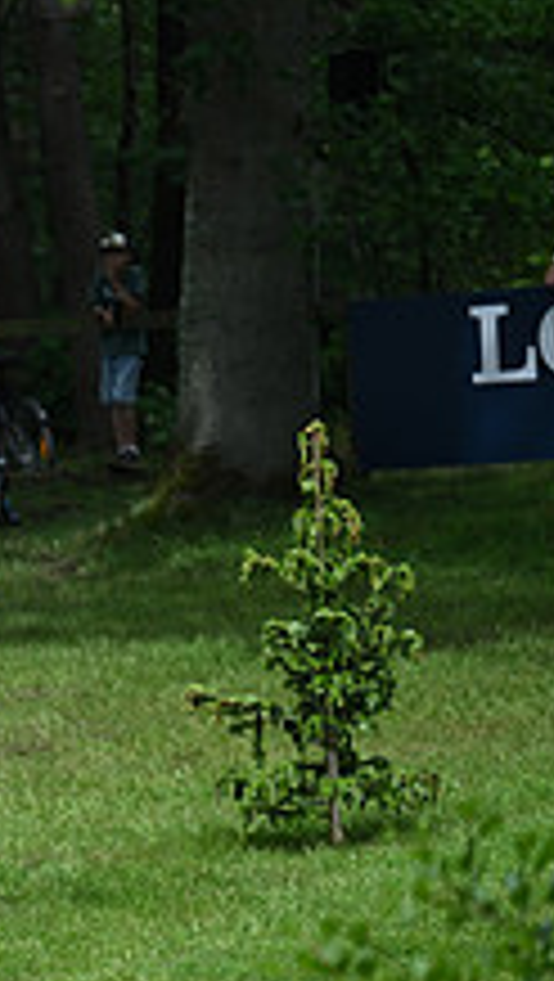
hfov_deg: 2.2
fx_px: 14513
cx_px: -707
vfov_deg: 3.9
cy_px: 794
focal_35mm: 557
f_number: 3.5
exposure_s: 1/1250
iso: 200
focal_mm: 200
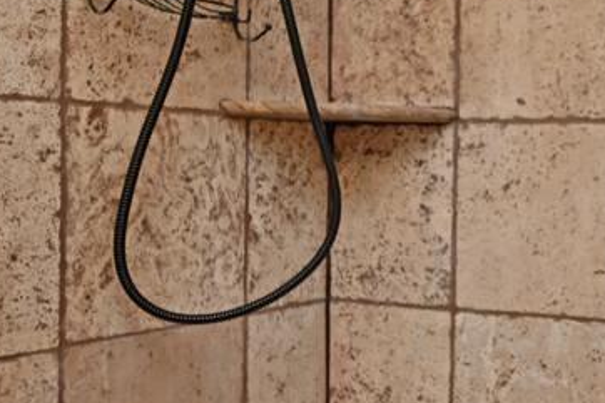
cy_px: 169
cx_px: 670
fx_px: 974
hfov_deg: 30.7
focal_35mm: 58
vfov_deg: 23.3
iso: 220
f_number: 4
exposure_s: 1/60
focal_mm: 14
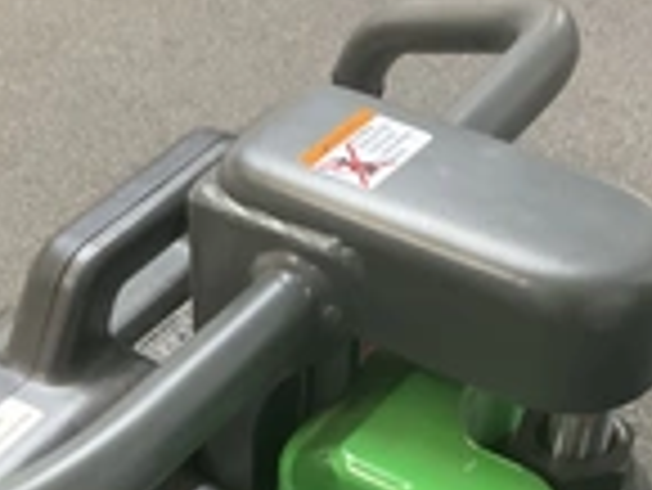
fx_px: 1508
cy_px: 548
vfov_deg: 17.8
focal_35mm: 80
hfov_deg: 24.4
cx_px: 297
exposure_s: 1/30
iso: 500
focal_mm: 3
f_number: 1.8
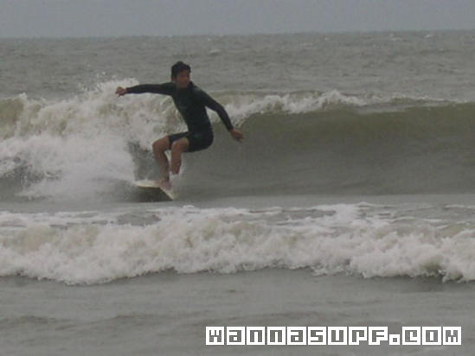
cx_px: 238
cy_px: 178
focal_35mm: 42
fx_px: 576
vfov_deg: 34.4
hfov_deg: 44.8
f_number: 4.9
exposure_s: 1/518
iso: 100
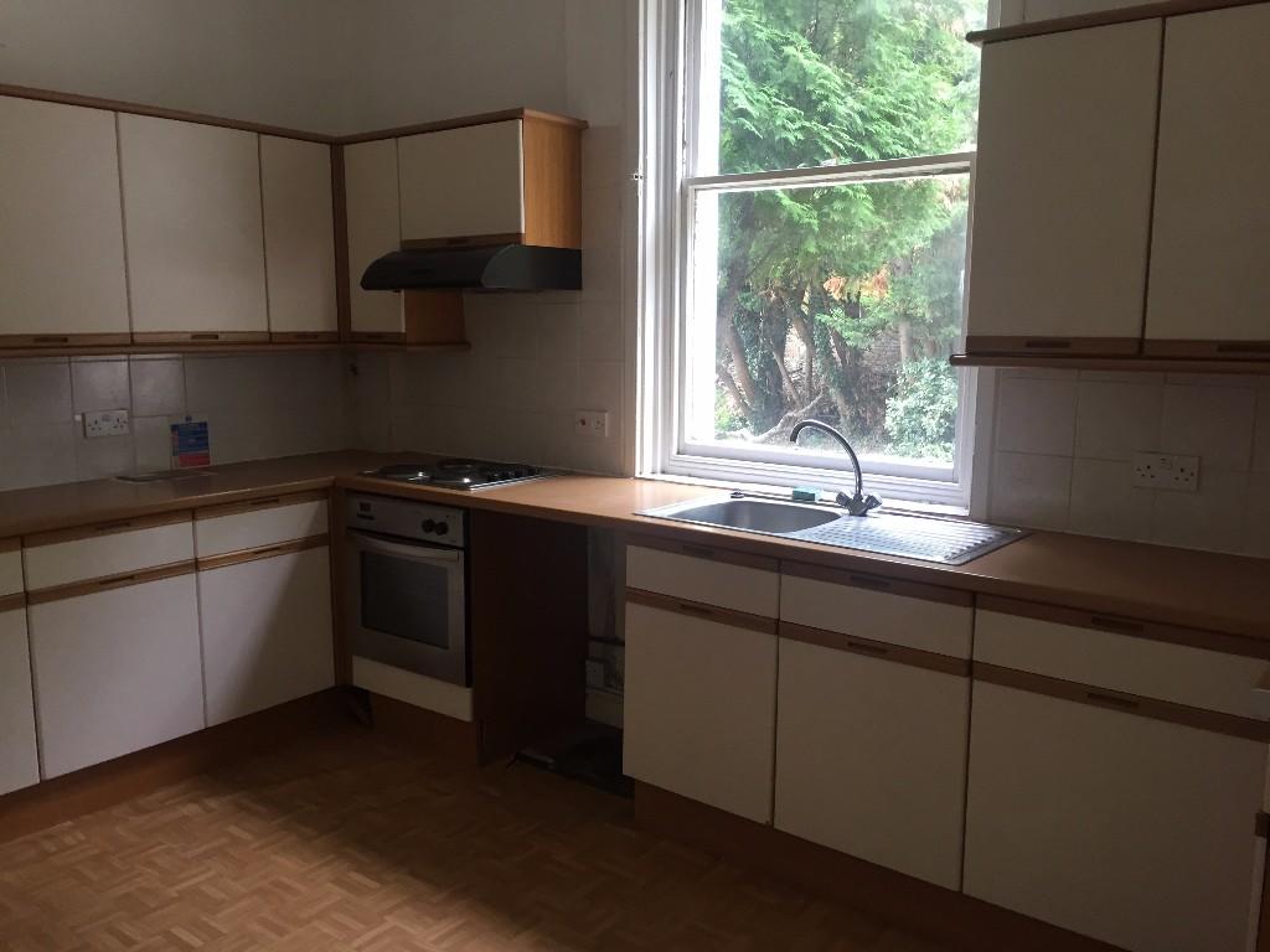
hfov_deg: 61.7
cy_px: 476
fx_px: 1064
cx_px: 635
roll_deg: -0.2
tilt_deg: -8.8
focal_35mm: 29
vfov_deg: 48.2
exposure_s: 1/33
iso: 50
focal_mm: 4.15
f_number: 2.2
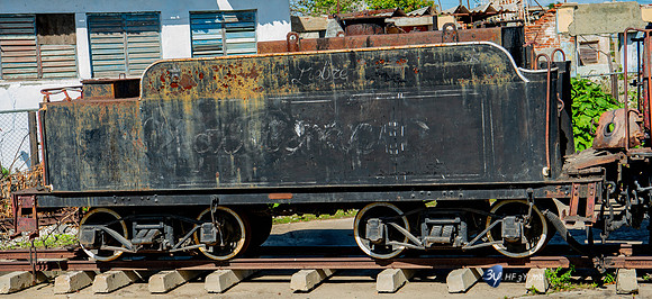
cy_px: 161
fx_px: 1158
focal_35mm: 70
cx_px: 321
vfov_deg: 14.7
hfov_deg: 31.5
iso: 100
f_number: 7.1
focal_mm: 62
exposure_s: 1/200
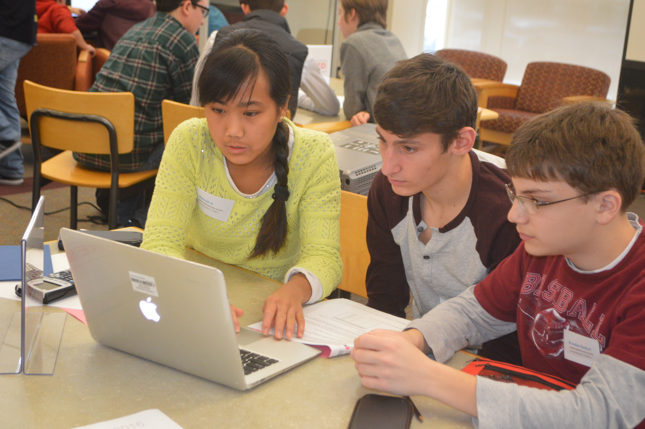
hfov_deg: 35.1
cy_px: 214
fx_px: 1020
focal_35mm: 57
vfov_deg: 23.7
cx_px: 322
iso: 1400
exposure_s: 1/60
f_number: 5
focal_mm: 38
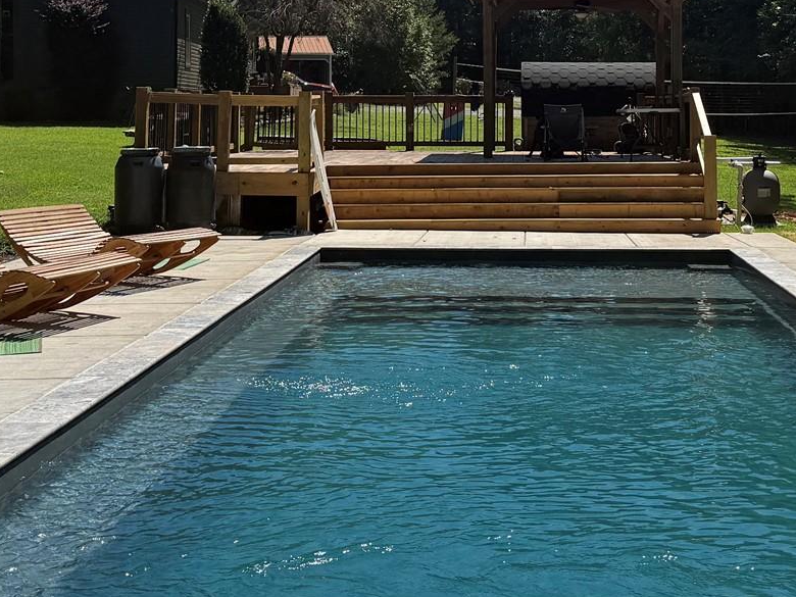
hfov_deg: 30.7
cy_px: 70
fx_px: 1449
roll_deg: -0.4
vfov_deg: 22.8
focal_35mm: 63
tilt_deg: +0.8
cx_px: 462
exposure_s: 1/5714
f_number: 1.78
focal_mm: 6.76
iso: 80
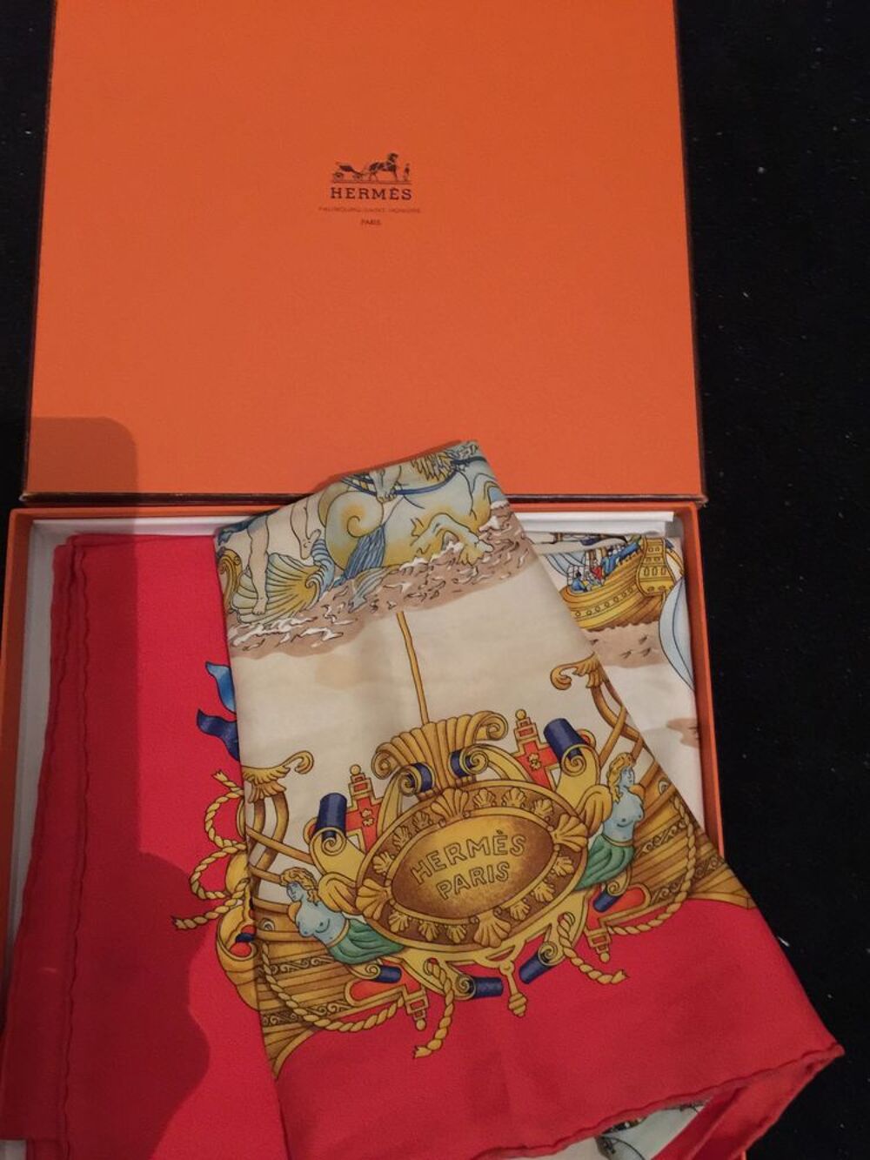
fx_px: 972
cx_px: 435
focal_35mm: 29
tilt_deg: -78.1
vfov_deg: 61.7
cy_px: 580
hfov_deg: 48.2
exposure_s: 1/4
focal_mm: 4.15
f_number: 2.2
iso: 160
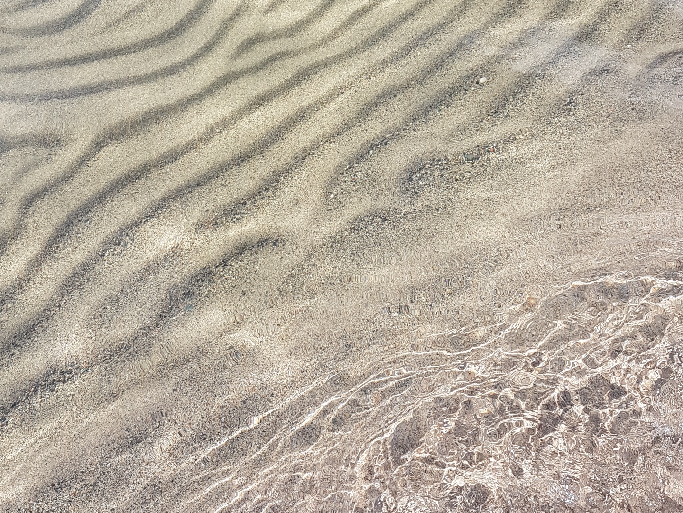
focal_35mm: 26
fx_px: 513
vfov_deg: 53.1
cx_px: 342
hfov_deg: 67.3
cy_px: 256
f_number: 1.7
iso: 40
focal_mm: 4.2
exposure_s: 1/962
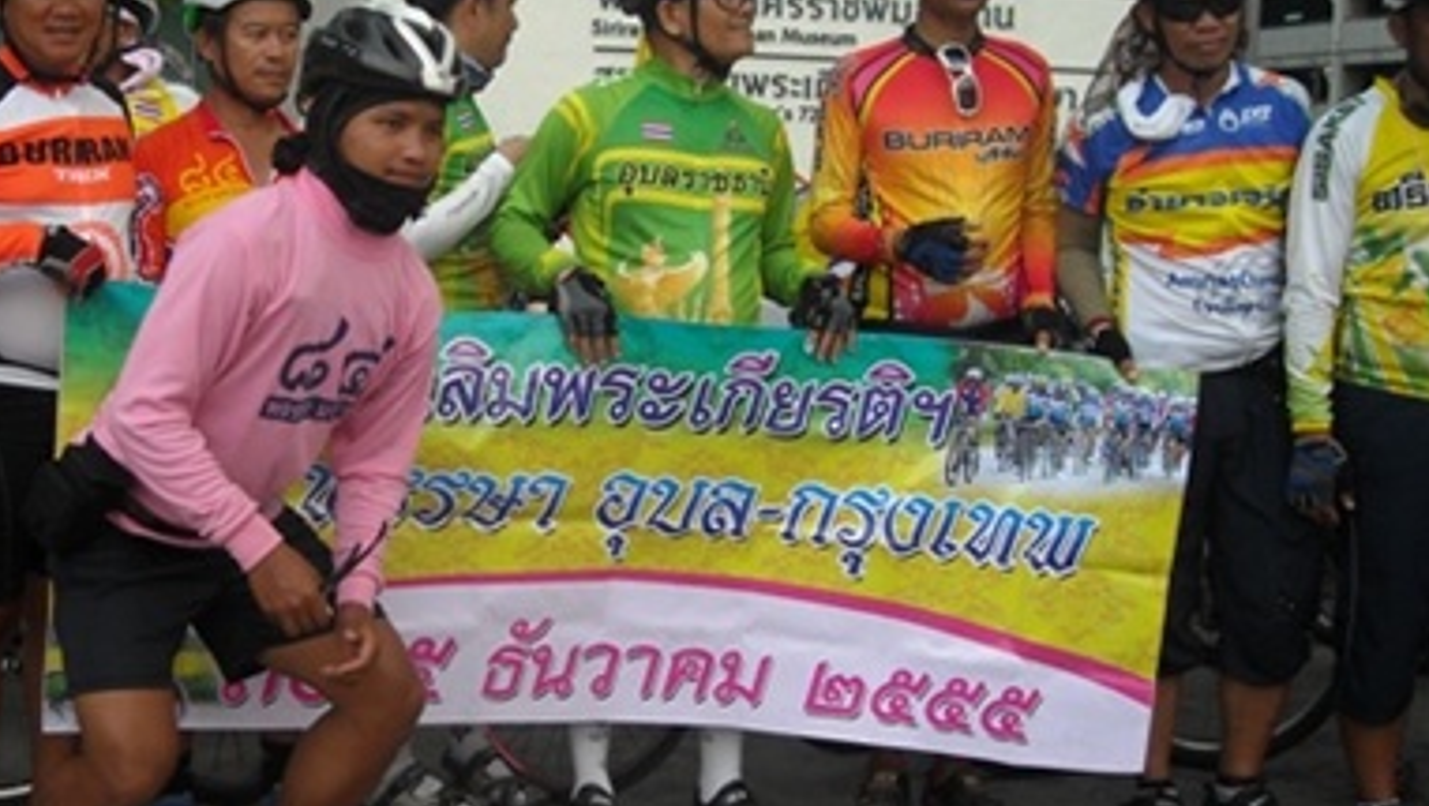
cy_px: 470
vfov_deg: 21.9
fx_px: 2086
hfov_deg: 37.4
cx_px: 465
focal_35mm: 55
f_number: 2.8
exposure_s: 1/284
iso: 64
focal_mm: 5.7
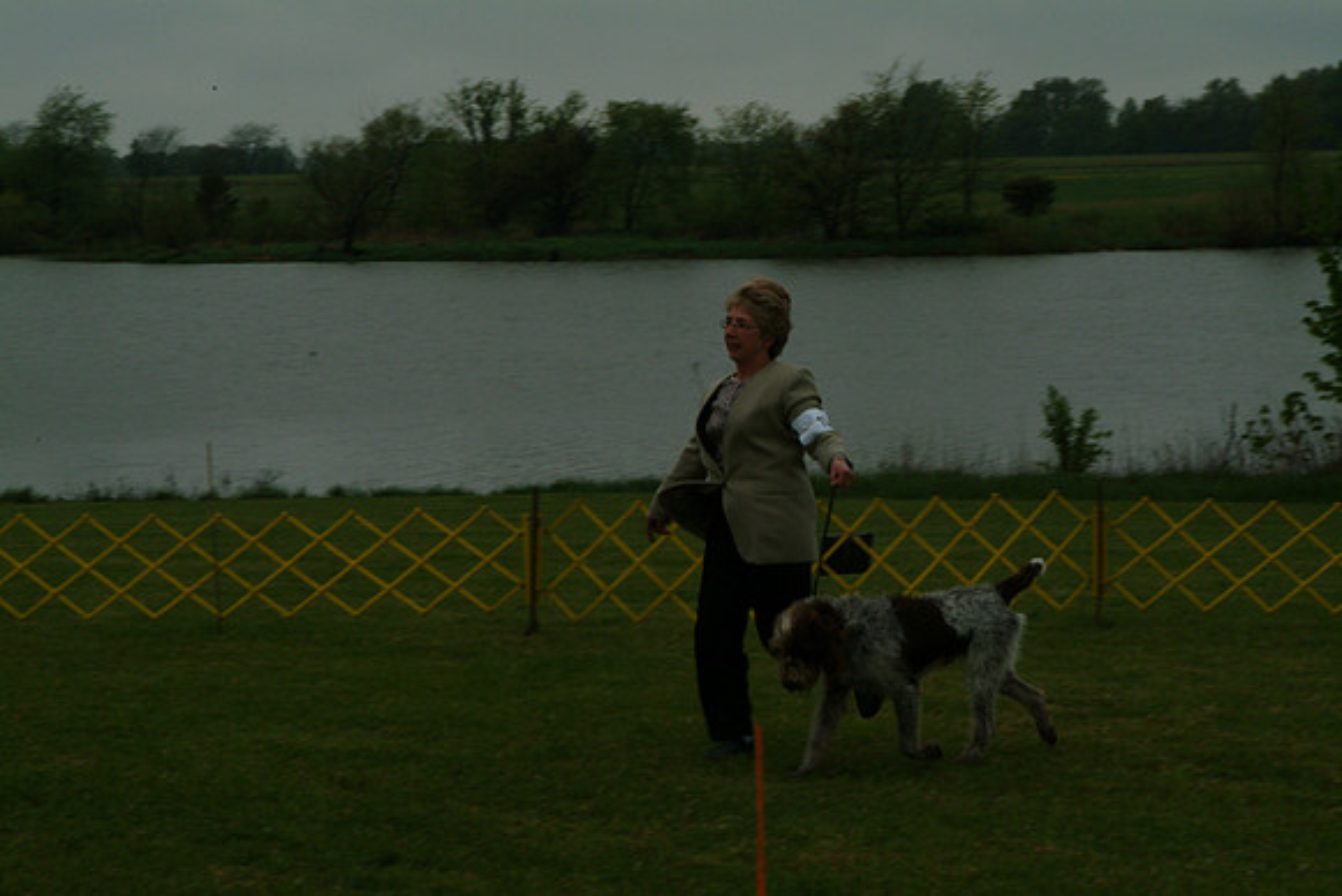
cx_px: 671
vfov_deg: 12.3
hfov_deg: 18.4
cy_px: 448
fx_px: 4139
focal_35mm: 111
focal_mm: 74
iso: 400
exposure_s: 1/125
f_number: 19
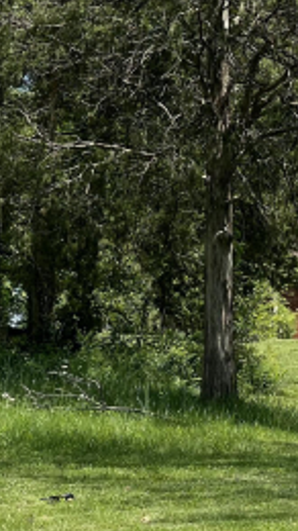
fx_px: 3024
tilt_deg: +6.7
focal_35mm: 215
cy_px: 276
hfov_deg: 5.6
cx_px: 309
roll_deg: +0.7
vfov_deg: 10.0
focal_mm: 9
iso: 32
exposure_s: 1/404
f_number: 2.8
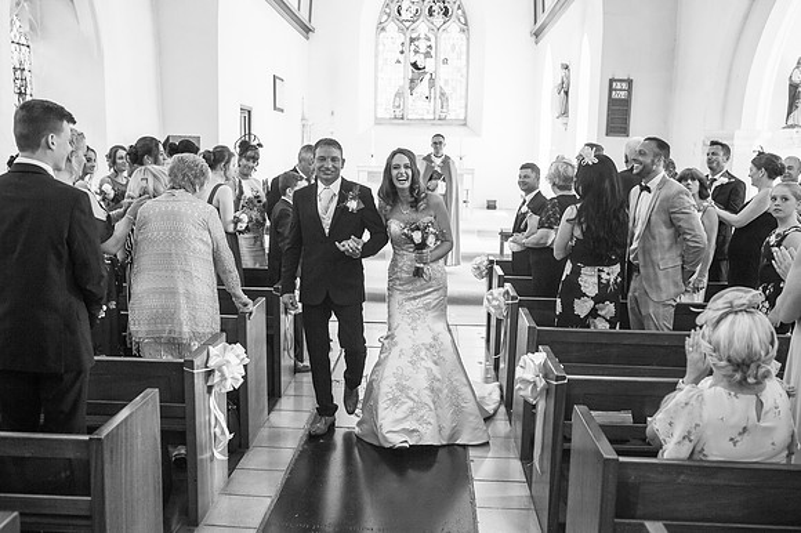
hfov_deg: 54.5
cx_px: 400
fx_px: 778
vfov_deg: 37.8
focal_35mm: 35
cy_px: 266
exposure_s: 1/125
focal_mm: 35
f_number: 3.5
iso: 400
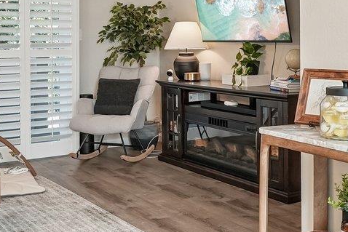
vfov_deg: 22.2
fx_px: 580
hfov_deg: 33.2
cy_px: 34
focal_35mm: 60
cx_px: 224
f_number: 8
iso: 640
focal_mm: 14
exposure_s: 1/60
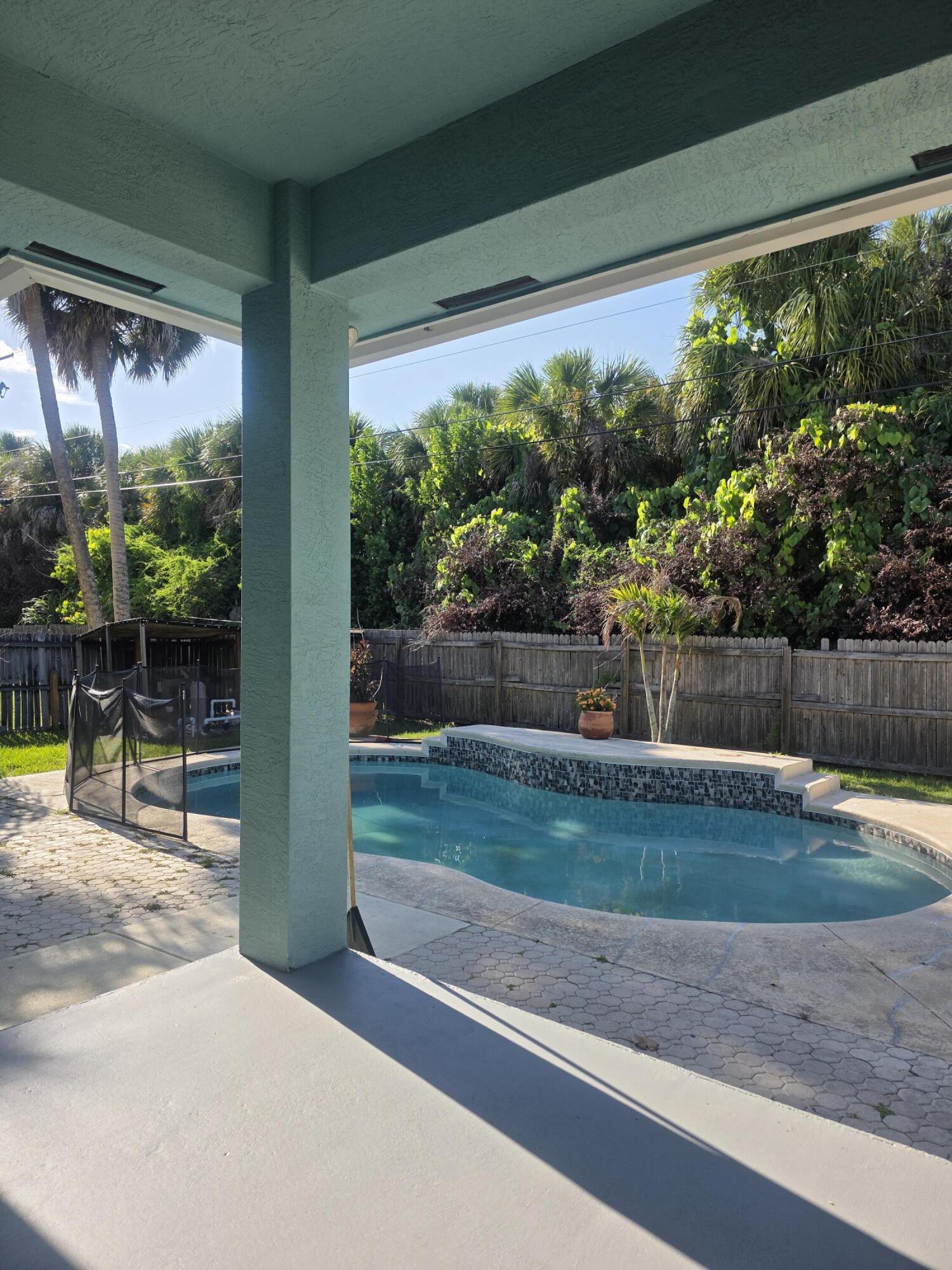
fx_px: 843
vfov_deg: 73.9
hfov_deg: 58.9
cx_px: 476
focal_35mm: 23
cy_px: 635
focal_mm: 6.3
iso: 80
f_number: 1.7
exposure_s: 1/3409
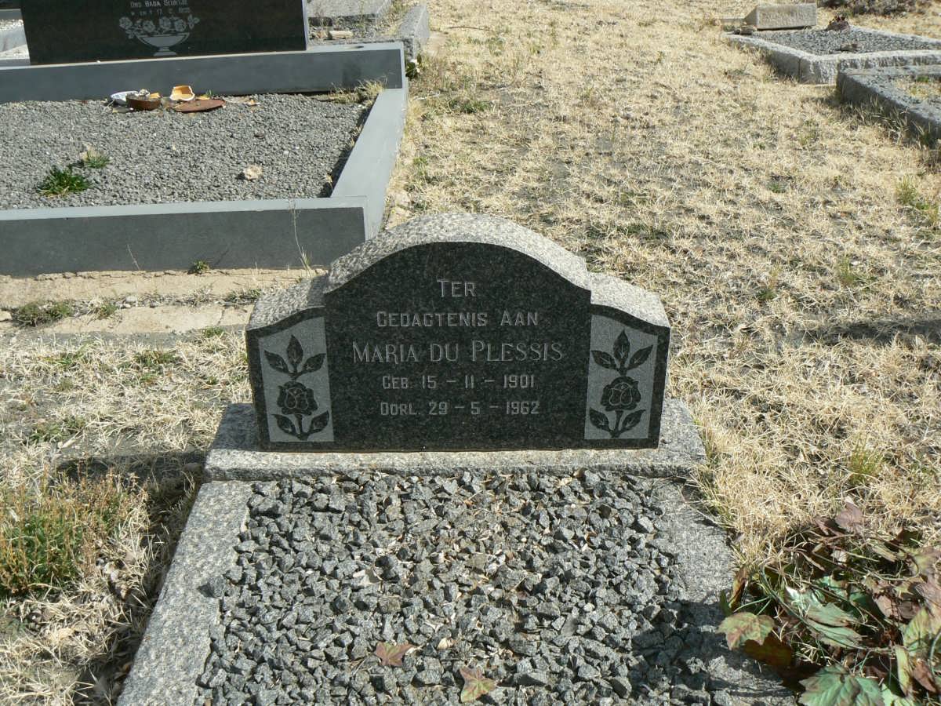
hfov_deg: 51.4
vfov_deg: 39.7
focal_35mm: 36
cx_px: 470
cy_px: 353
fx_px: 979
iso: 80
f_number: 5.6
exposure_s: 1/500
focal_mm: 6
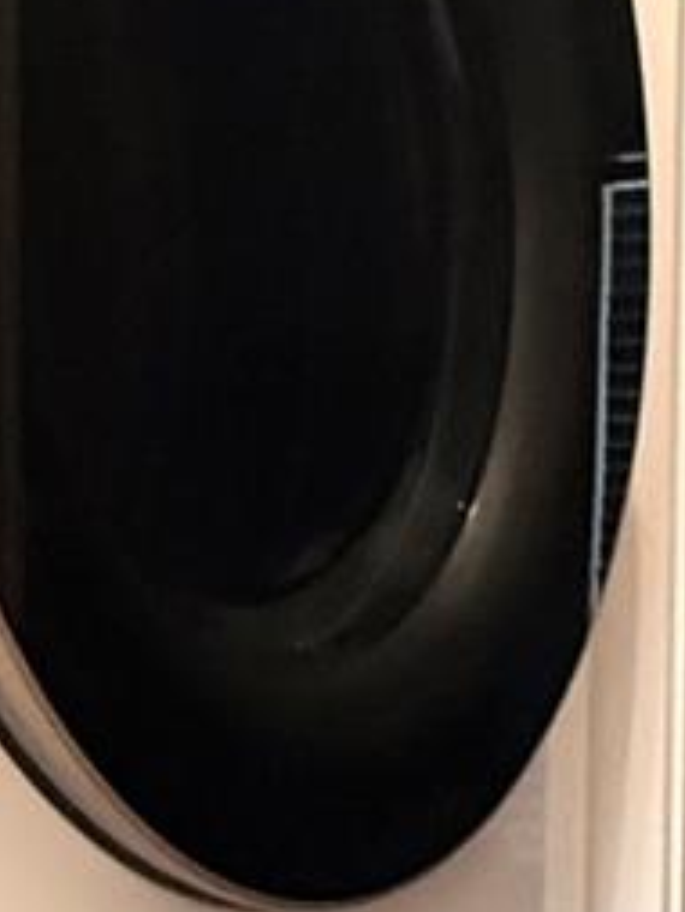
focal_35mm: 85
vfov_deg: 21.9
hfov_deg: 17.4
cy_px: 988
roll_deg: +0.4
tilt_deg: -9.7
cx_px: 342
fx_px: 2241
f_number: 2.2
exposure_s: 1/60
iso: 640
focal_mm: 2.22
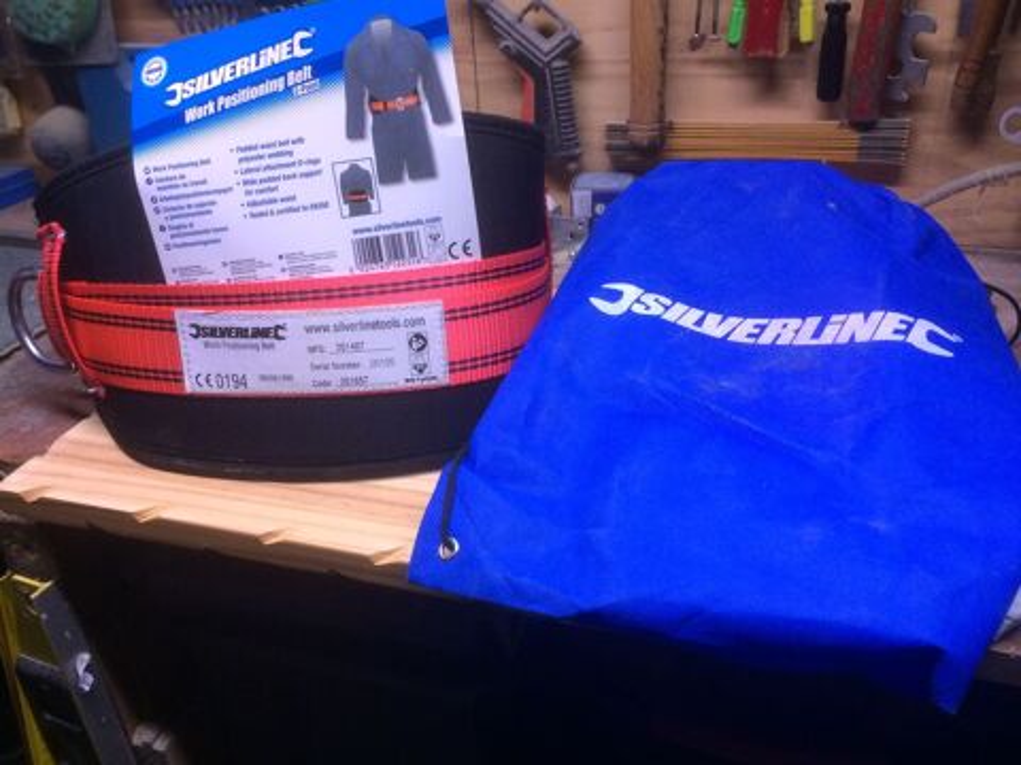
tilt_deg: -30.1
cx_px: 510
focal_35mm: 29
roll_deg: +3.9
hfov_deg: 61.7
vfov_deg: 48.2
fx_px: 855
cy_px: 382
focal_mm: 4.15
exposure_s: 1/33
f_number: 2.2
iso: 50
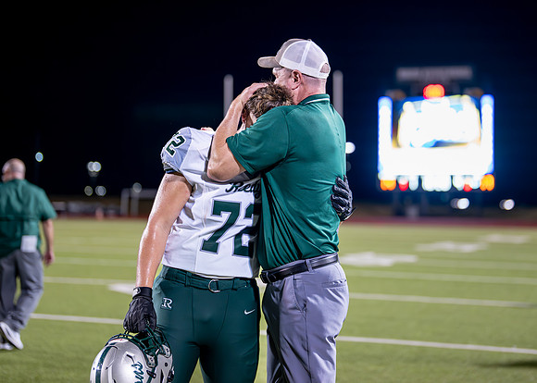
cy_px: 134
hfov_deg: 27.8
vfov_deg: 20.0
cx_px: 310
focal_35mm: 71
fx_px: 1083
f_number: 1.2
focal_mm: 50
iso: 1000
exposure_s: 1/800
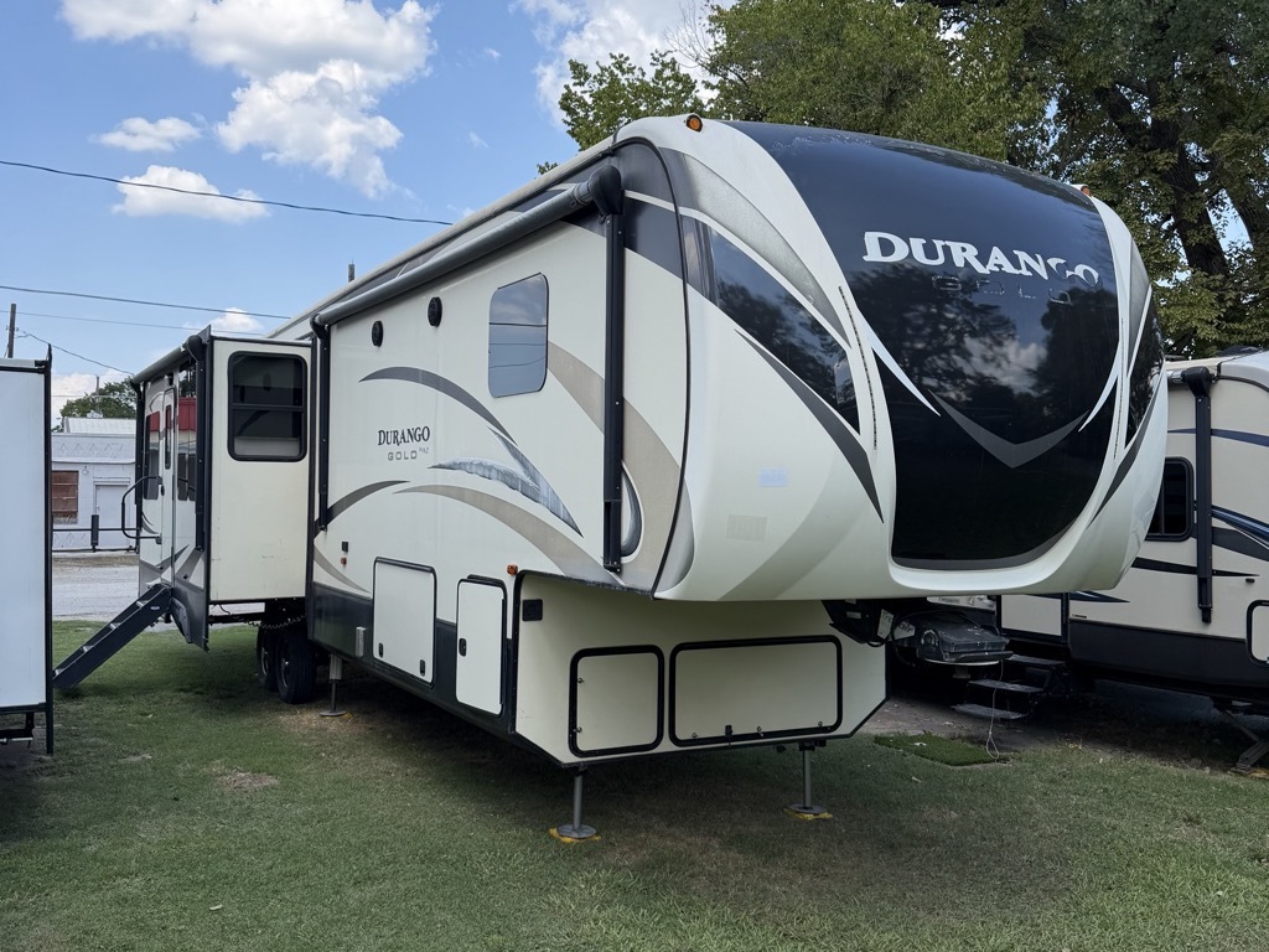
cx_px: 634
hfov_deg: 71.6
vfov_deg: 56.8
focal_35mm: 24
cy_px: 476
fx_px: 880
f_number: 1.78
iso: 80
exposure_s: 1/2525
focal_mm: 6.76
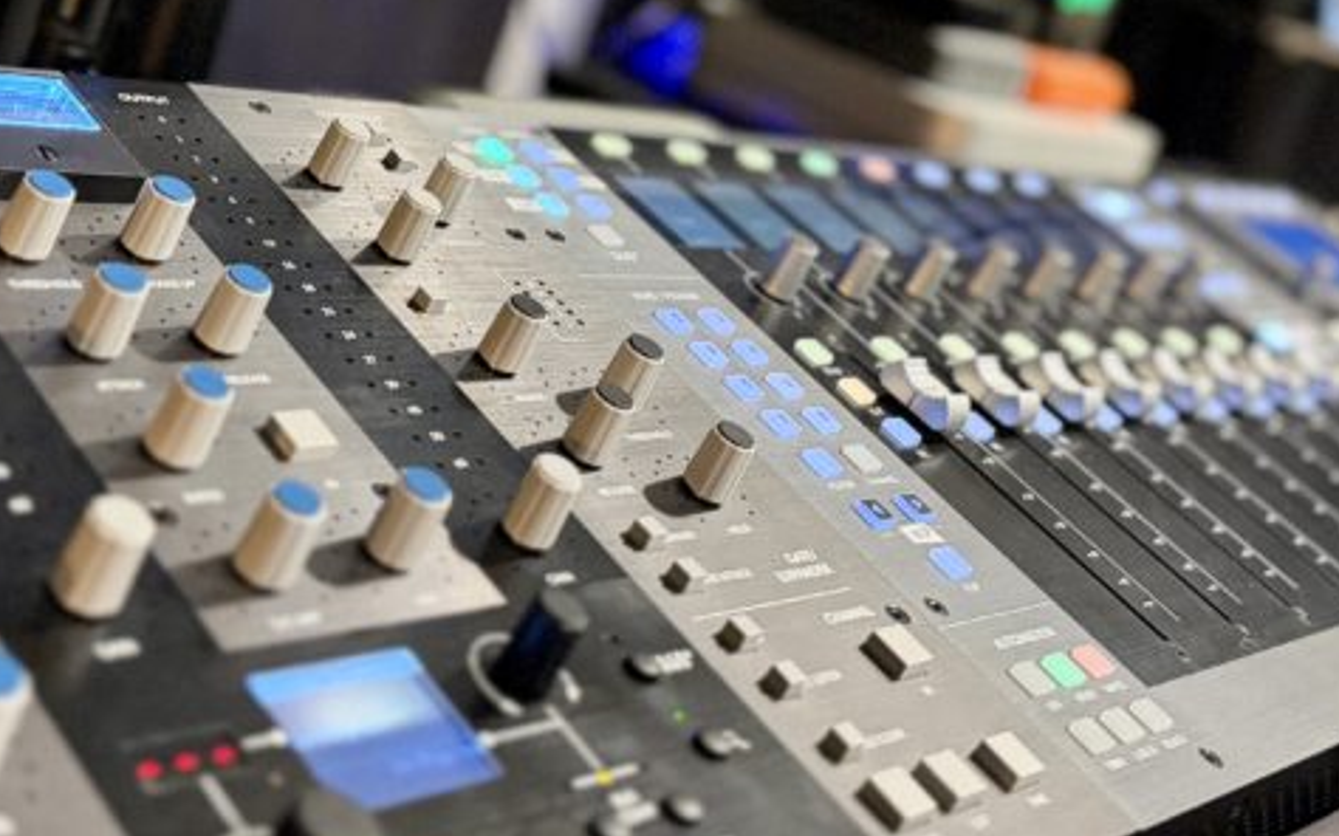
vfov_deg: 22.3
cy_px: -65
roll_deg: -18.8
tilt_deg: -7.3
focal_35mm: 55
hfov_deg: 36.8
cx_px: 542
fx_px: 2007
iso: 800
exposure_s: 1/59
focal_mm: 6.76
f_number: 1.78
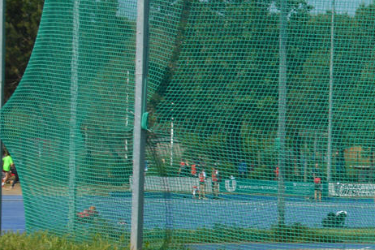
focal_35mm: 166
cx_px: 757
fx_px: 1731
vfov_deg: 8.2
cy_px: 212
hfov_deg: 11.2
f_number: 6.3
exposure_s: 1/1600
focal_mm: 25
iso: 400
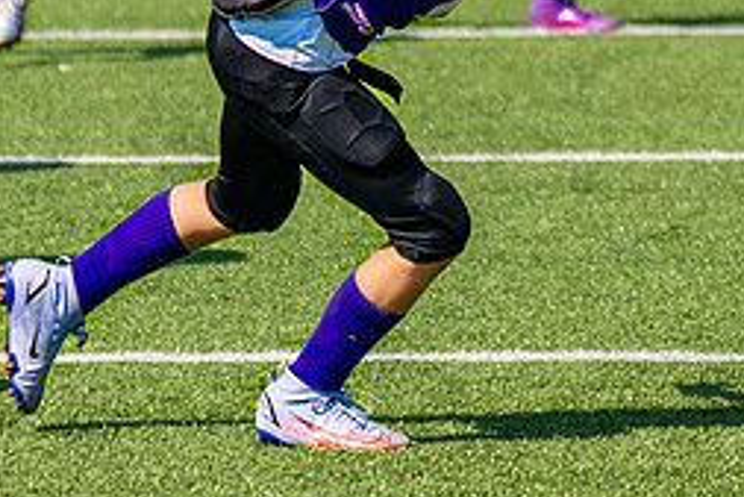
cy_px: 77
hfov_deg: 4.3
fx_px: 9925
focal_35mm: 480
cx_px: 723
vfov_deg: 2.9
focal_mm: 88
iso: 100
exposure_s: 1/2000
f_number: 2.8
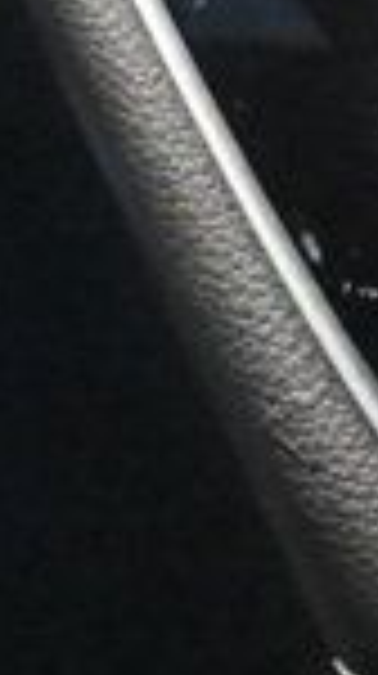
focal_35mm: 355
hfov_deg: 3.3
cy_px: -454
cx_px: 1346
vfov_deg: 6.0
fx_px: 6340
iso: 12800
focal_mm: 33
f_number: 5
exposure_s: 1/25
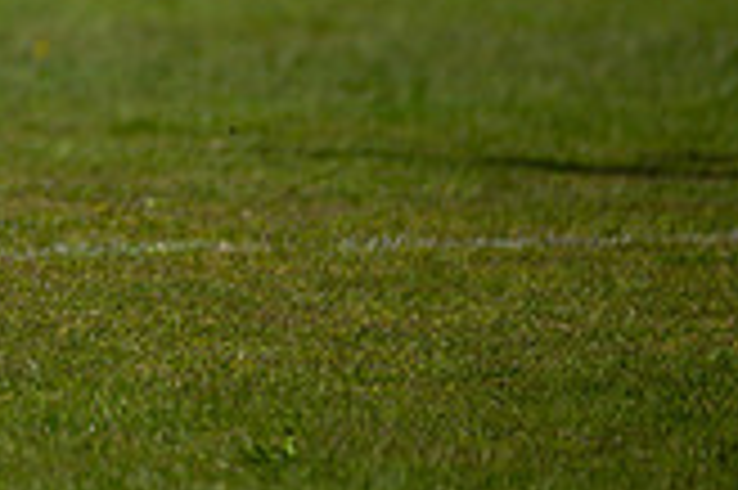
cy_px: -276
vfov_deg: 1.3
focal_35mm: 1062
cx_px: -482
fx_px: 21749
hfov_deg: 1.9
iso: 200
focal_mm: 300
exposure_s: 1/6400
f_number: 2.8
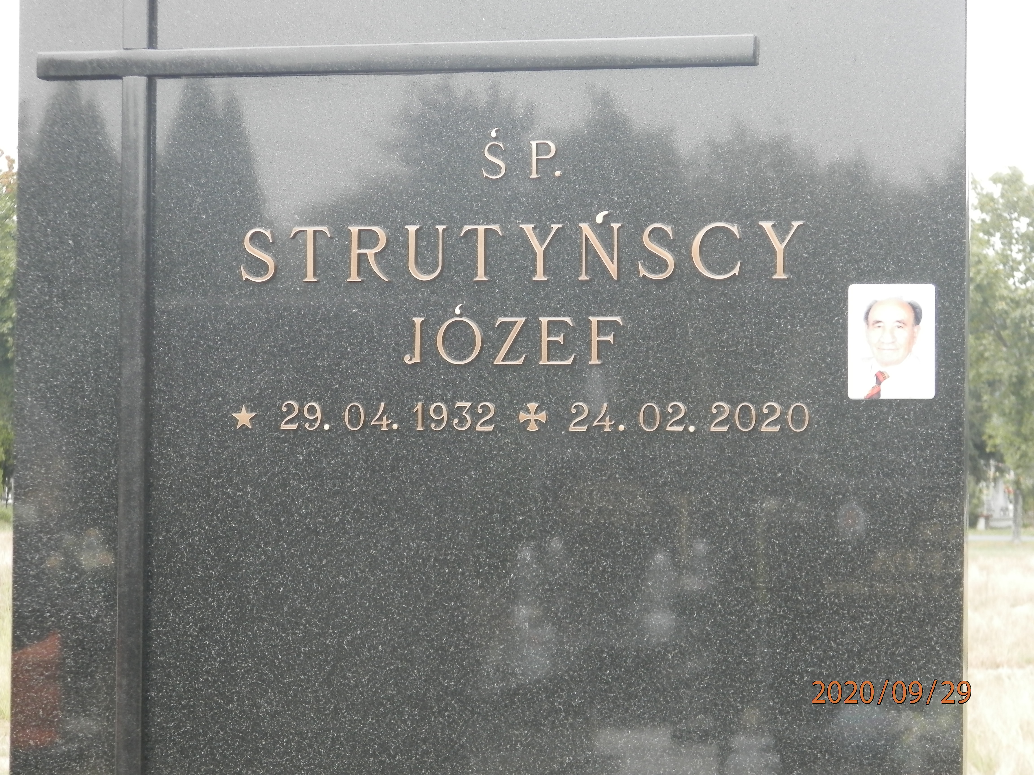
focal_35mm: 106
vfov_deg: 14.0
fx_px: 3166
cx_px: 517
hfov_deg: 18.5
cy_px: 388
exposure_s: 1/60
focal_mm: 19
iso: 200
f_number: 4.5
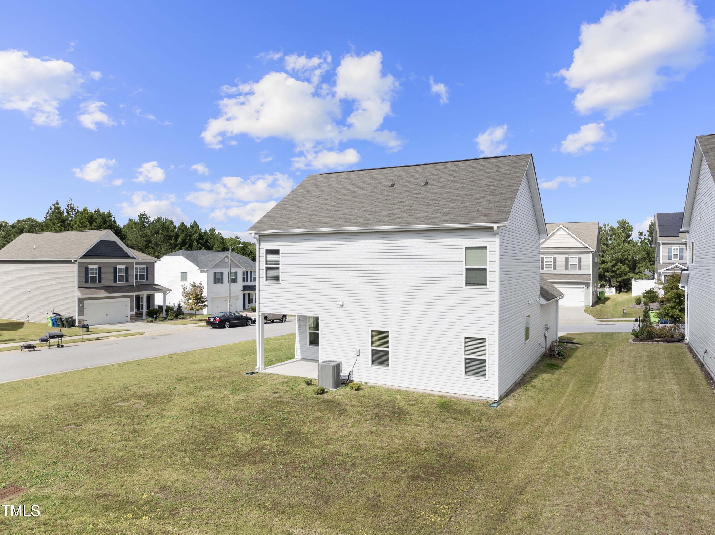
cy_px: 268
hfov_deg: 71.6
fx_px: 495
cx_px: 358
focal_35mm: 24
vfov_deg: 56.8
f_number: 2.8
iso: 120
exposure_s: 1/2000
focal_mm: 12.29
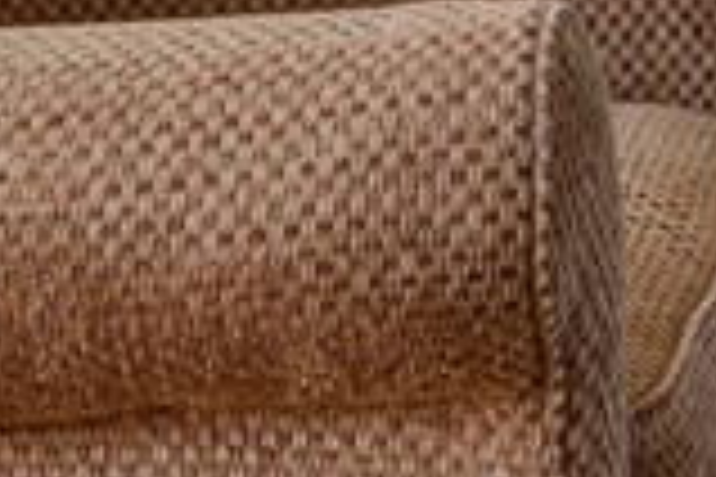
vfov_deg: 5.6
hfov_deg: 8.7
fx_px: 4475
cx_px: 1342
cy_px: -1060
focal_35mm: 225
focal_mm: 22
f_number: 10
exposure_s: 1/10
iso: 400
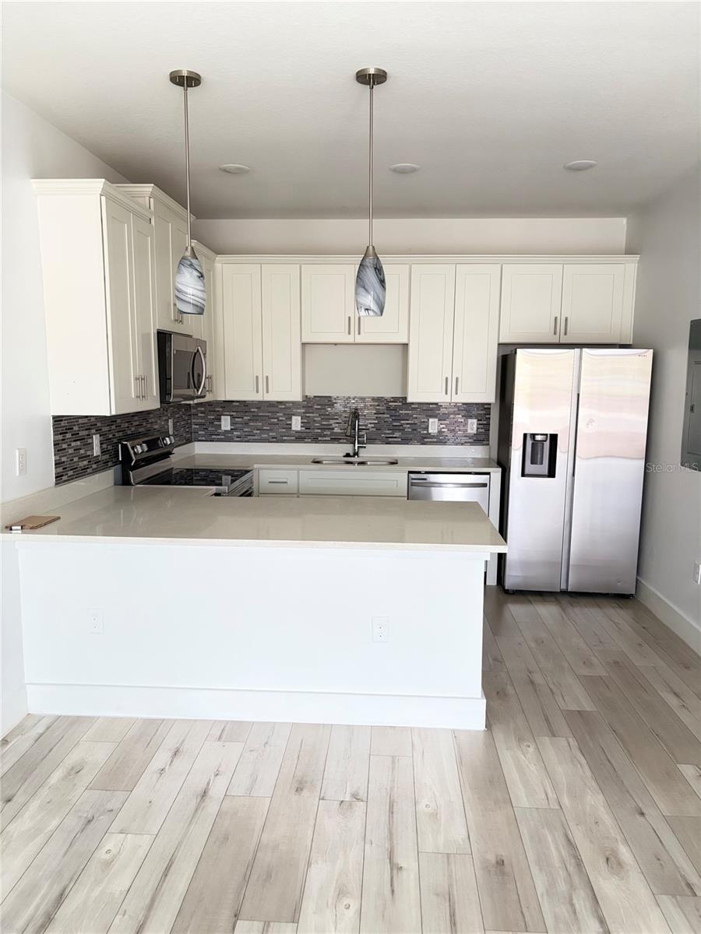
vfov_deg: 67.3
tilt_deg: -8.2
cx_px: 350
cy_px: 467
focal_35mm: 26
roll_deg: -0.2
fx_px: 702
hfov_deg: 53.1
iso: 400
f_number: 1.6
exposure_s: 1/60
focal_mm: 5.96
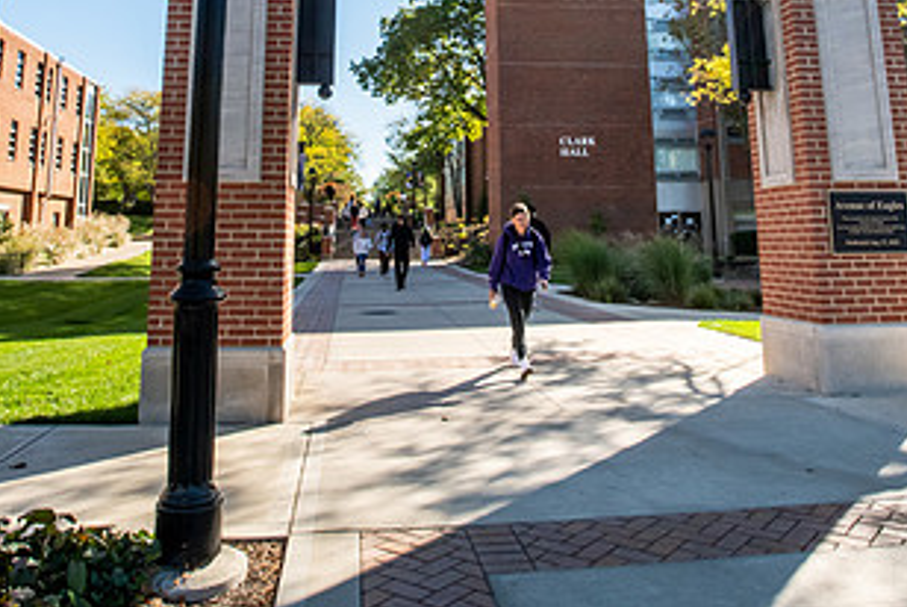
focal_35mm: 32
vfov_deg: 38.1
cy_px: 49
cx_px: 424
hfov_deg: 58.6
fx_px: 807
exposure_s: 1/125
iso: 1000
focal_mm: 17
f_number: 22
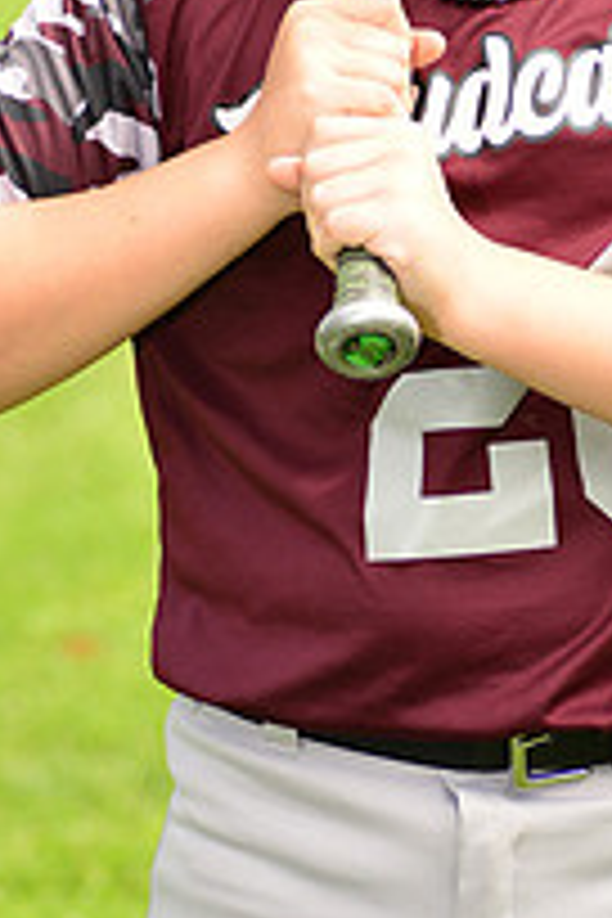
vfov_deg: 6.2
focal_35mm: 329
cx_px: 502
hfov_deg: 4.2
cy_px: -274
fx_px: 8389
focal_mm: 116
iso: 100
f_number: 5
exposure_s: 1/250
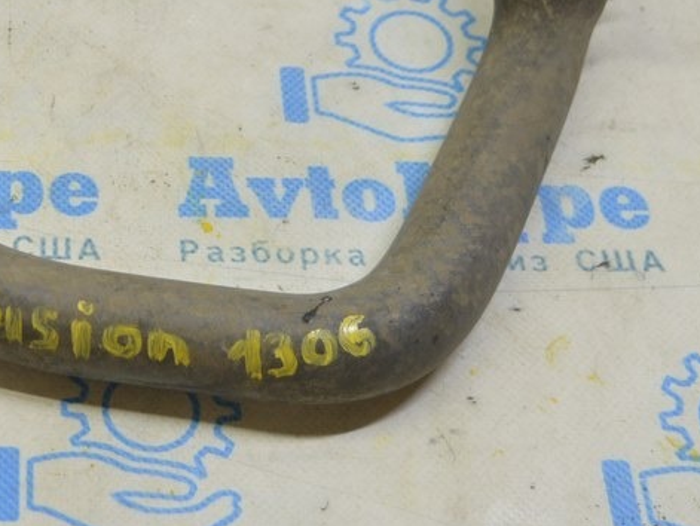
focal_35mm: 97
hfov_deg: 19.5
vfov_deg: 15.1
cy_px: 39
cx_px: -28
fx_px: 1964
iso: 400
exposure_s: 1/25
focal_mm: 31
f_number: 5.6
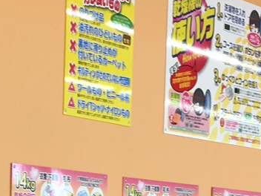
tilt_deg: -6.6
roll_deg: -1.3
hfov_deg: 11.8
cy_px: 413
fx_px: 1252
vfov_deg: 8.4
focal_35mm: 166
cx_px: 27
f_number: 2.2
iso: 40
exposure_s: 1/120
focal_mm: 4.15
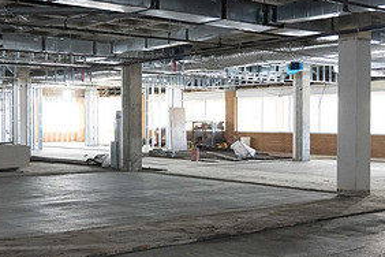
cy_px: 126
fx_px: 620
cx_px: 180
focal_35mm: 58
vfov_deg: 23.4
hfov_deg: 34.5
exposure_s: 1/160
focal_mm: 27.5
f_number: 4
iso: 4000
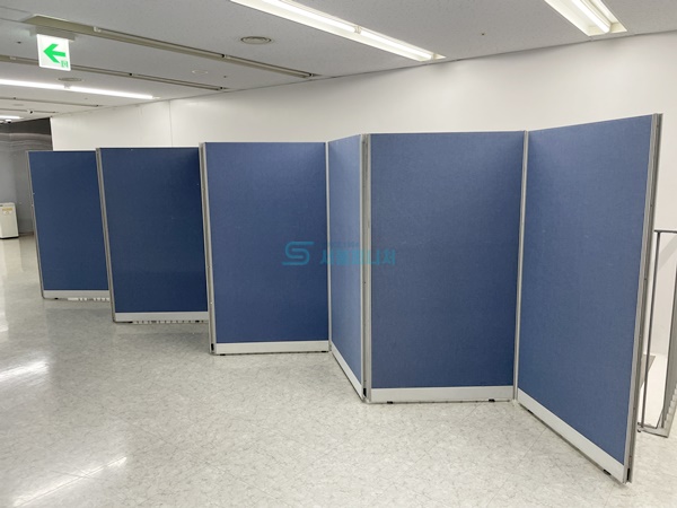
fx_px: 508
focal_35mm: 26
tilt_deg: -11.1
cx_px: 338
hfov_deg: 67.3
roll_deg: +0.5
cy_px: 254
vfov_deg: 53.1
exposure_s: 1/120
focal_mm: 4.2
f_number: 1.6
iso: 125
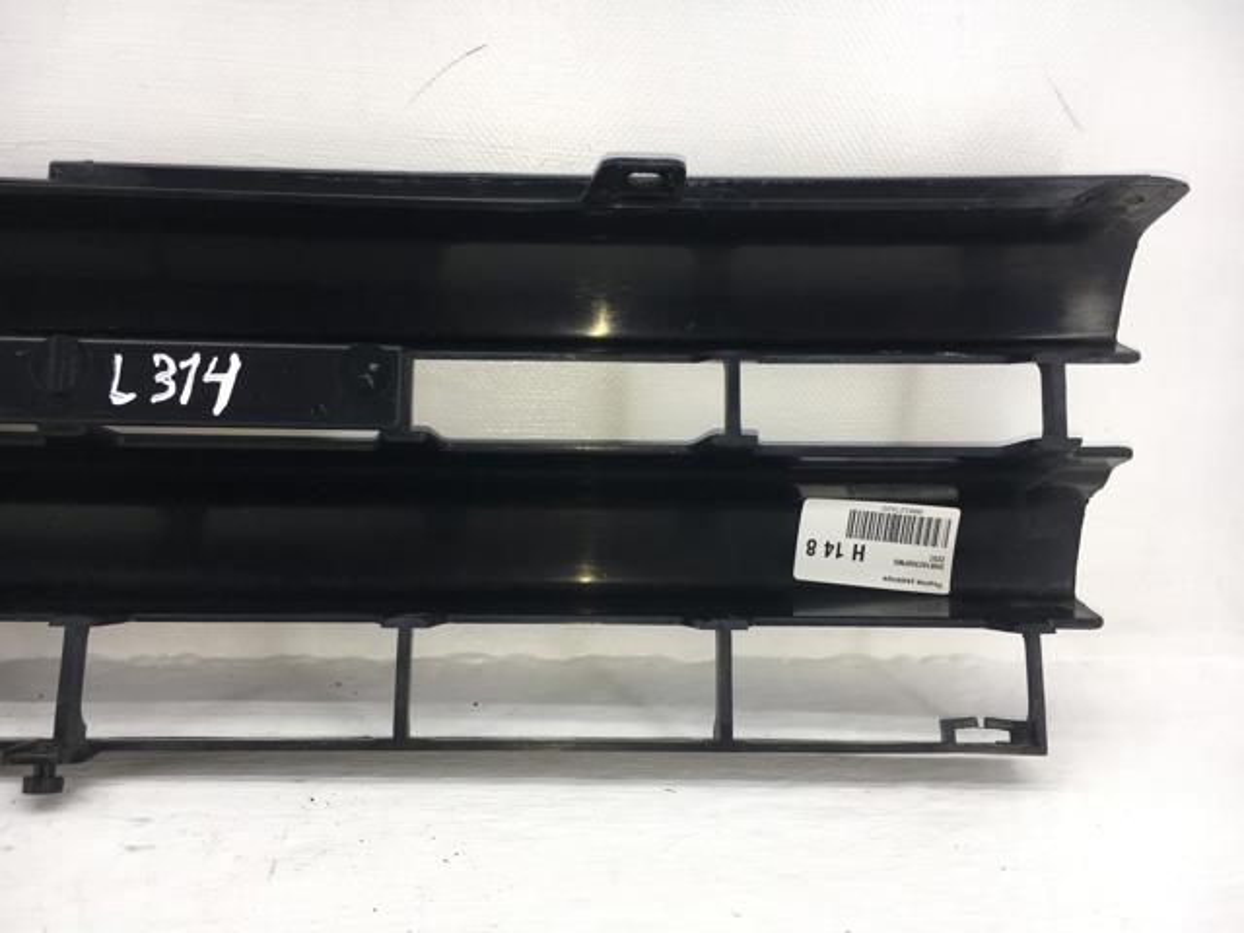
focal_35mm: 29
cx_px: 622
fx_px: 1042
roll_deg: -1.5
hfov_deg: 61.7
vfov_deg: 48.2
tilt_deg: -15.6
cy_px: 466
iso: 25
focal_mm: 4.15
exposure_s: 1/210
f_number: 2.2
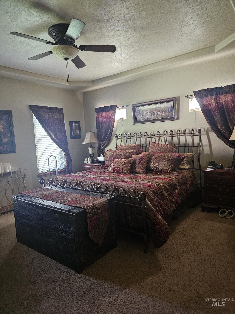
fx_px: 208
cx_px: 118
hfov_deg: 58.9
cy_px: 157
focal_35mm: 23
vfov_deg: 73.9
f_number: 1.7
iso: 500
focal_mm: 6.3
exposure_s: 1/24
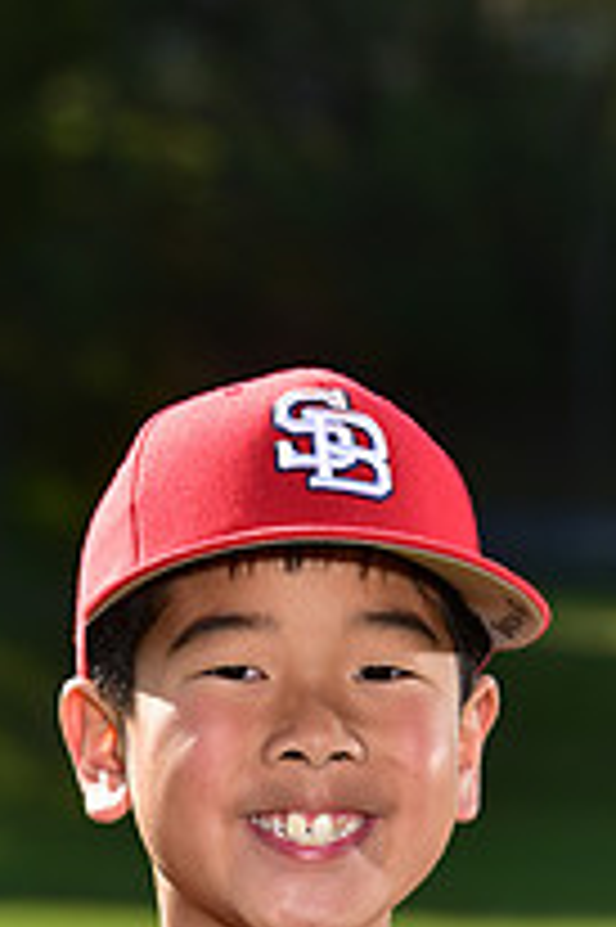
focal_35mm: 338
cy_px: 1152
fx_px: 8689
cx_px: 281
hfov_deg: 4.1
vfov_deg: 6.1
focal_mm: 120
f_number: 5.6
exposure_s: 1/250
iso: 80
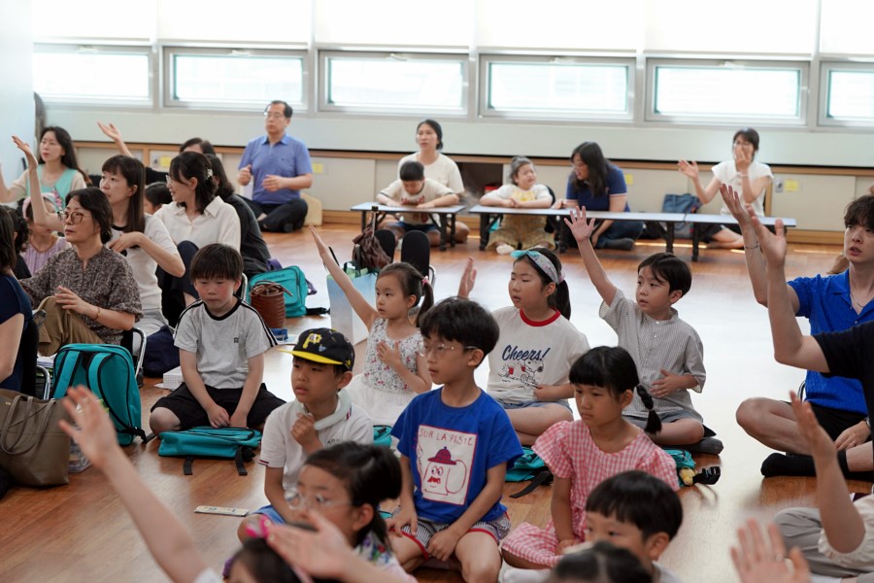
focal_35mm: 70
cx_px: 437
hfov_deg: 28.8
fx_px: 1699
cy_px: 292
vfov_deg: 19.5
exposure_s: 1/160
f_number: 4
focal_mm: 70
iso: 1000
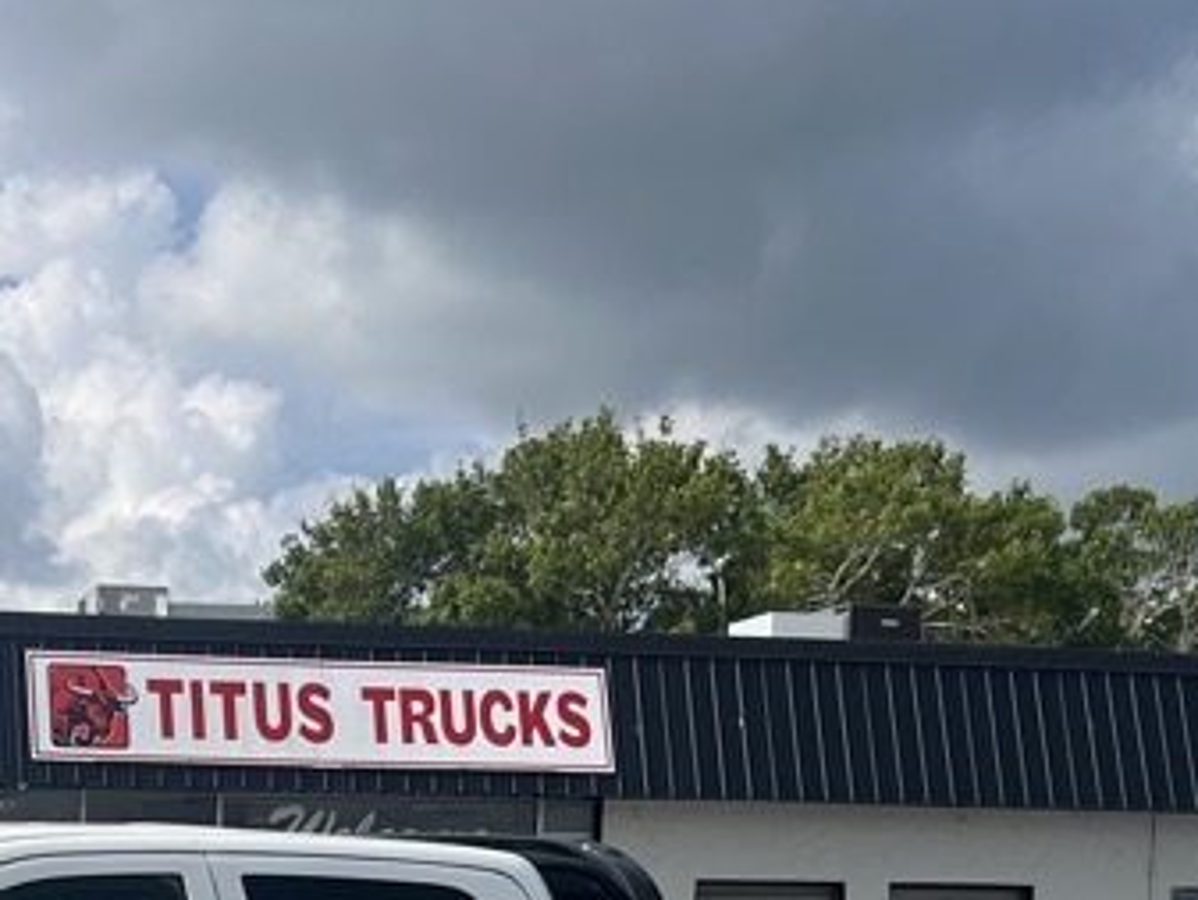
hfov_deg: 23.9
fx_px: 2735
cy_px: 1327
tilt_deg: -7.0
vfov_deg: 17.0
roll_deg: -0.8
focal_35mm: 79
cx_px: 85
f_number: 1.5
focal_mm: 5.7
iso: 50
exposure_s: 1/6211
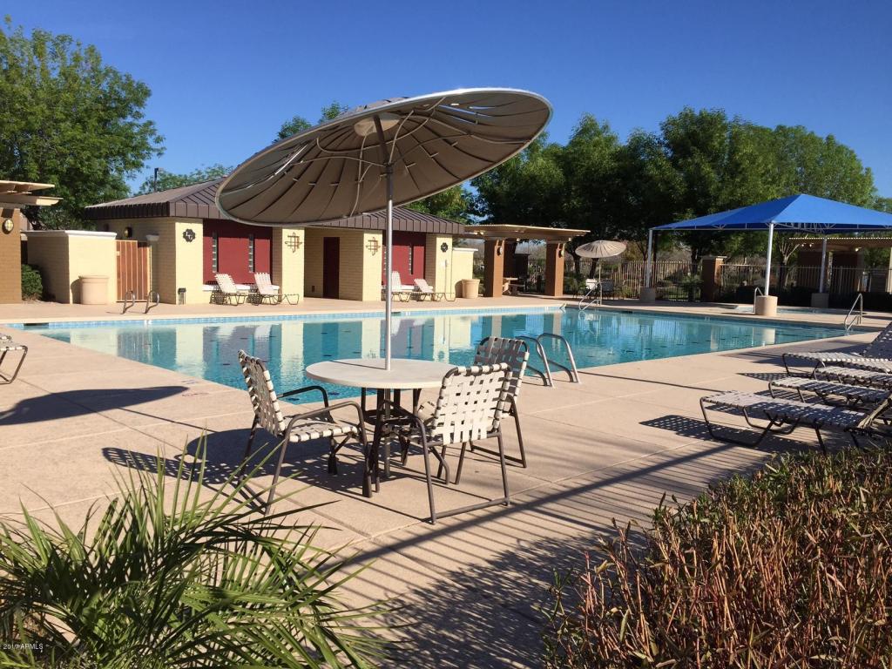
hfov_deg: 61.7
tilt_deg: -3.9
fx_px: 747
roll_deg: -1.6
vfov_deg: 48.2
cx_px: 446
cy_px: 334
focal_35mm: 29
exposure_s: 1/2639
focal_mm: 4.15
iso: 32
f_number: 2.2
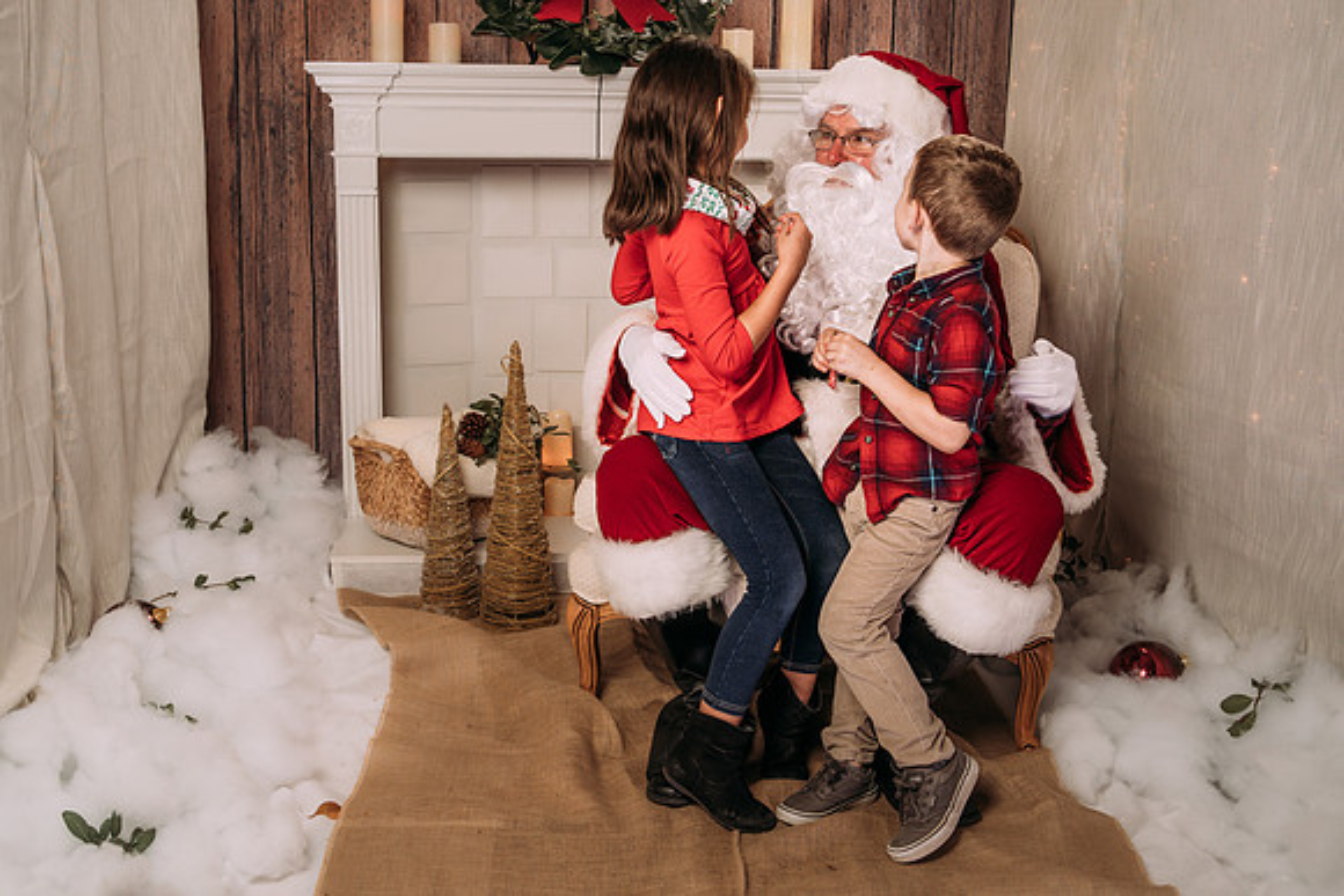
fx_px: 1544
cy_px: 407
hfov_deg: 47.0
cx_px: 652
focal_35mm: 41
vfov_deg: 32.4
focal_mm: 35
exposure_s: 1/100
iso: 100
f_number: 5.6
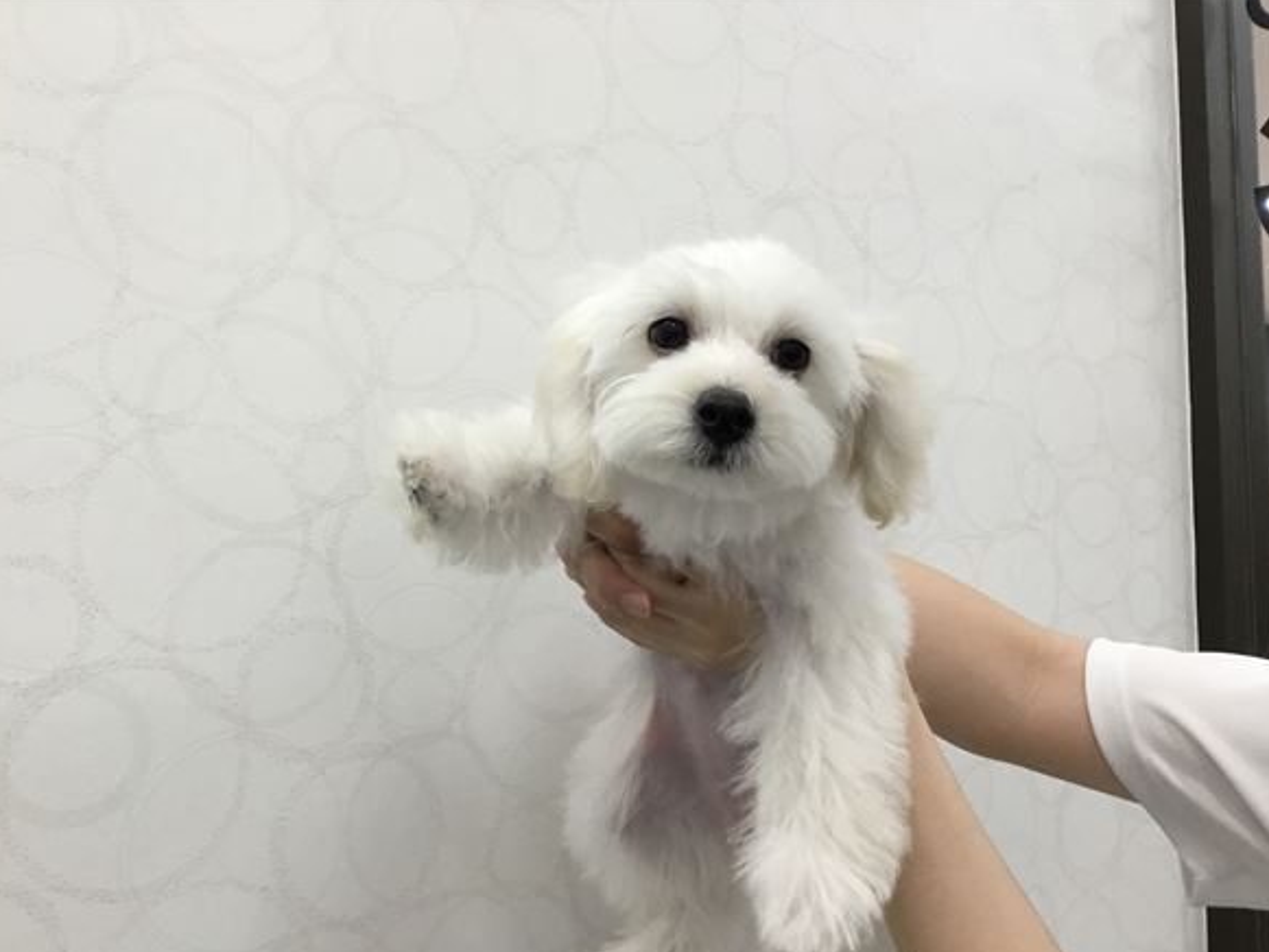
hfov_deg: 56.8
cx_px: 631
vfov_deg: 44.2
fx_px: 1173
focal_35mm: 32
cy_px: 480
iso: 40
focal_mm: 3.3
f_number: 2.4
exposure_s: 1/30
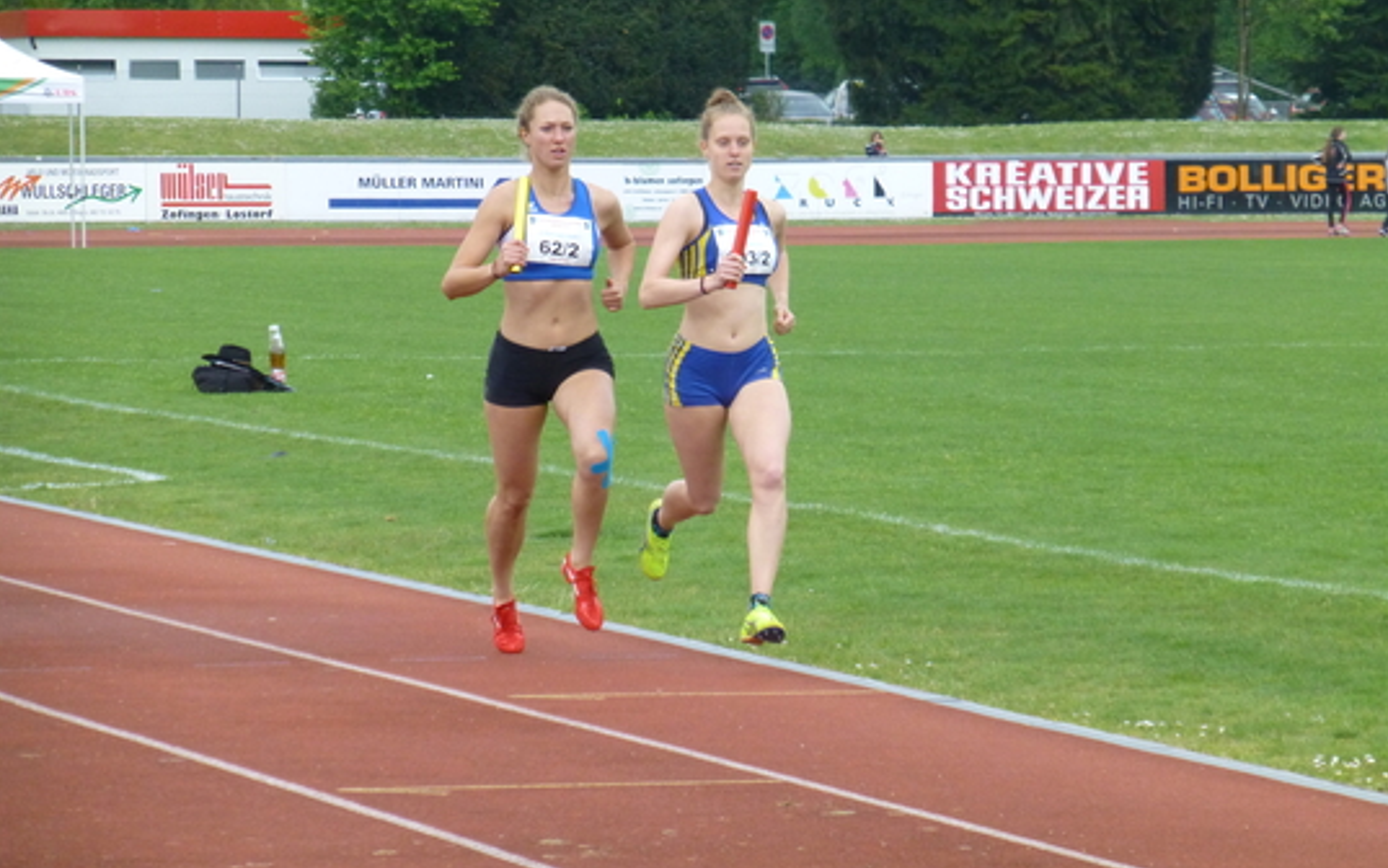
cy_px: 430
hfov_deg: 8.5
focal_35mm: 246
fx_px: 9308
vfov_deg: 5.3
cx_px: 695
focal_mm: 41.3
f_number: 5.6
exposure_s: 1/500
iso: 400
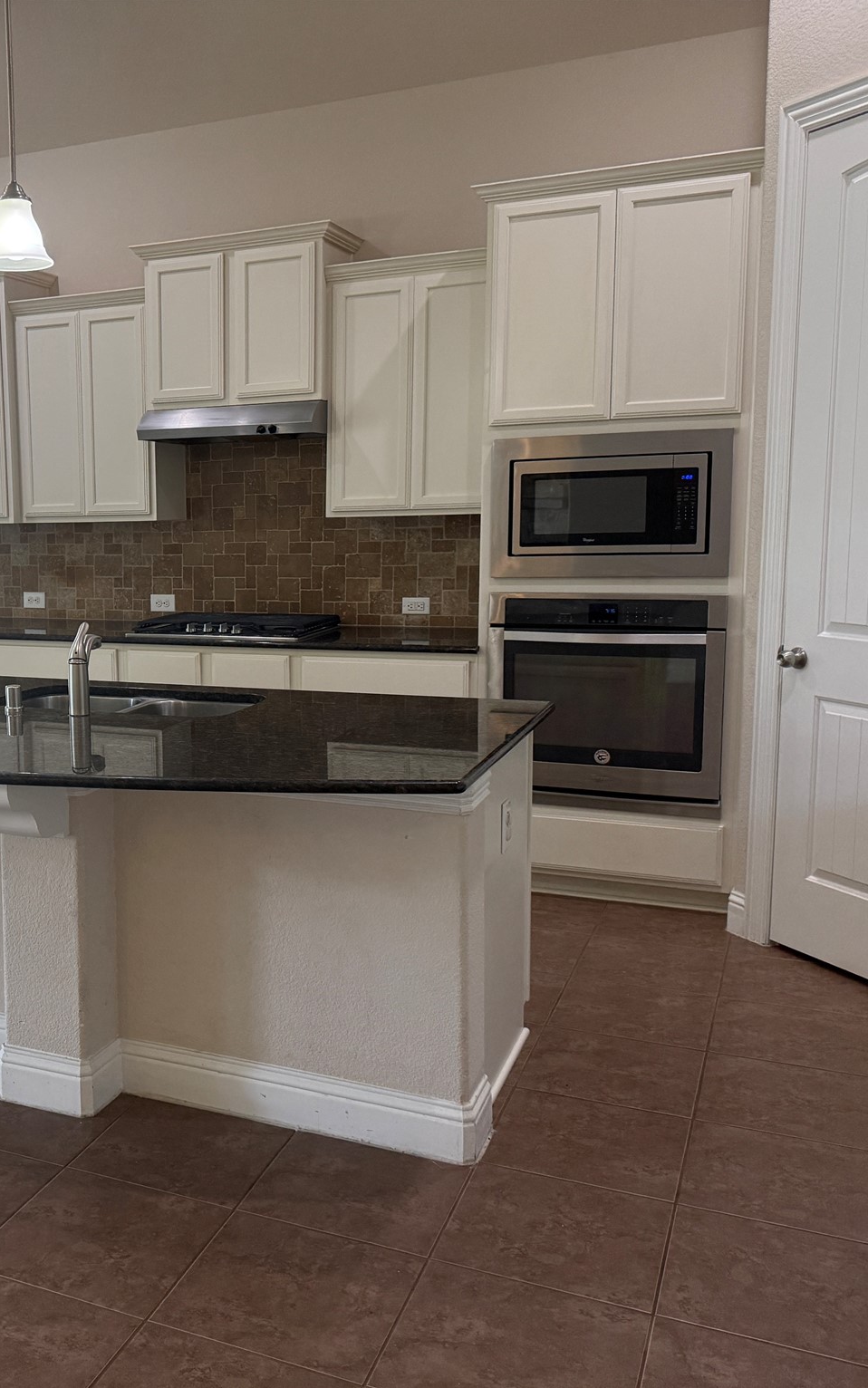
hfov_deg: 35.7
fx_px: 1286
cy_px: 694
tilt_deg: -7.8
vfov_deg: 56.7
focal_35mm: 34
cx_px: 143
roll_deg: +1.5
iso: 320
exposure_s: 1/120
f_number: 1.78
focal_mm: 6.76
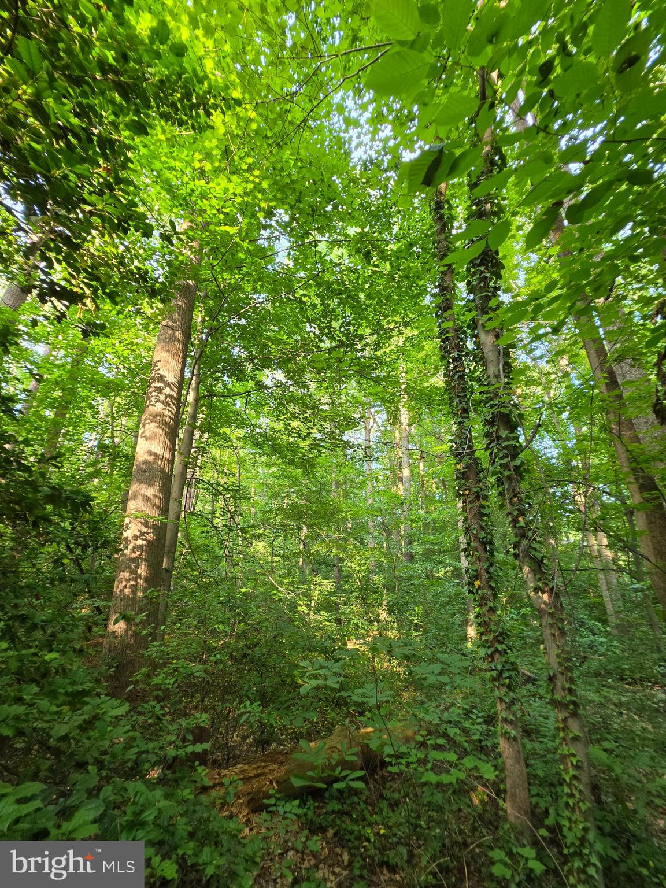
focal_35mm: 13
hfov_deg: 89.9
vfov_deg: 106.2
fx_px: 333
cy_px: 444
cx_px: 333
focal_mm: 2.2
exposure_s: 1/120
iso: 125
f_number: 1.9
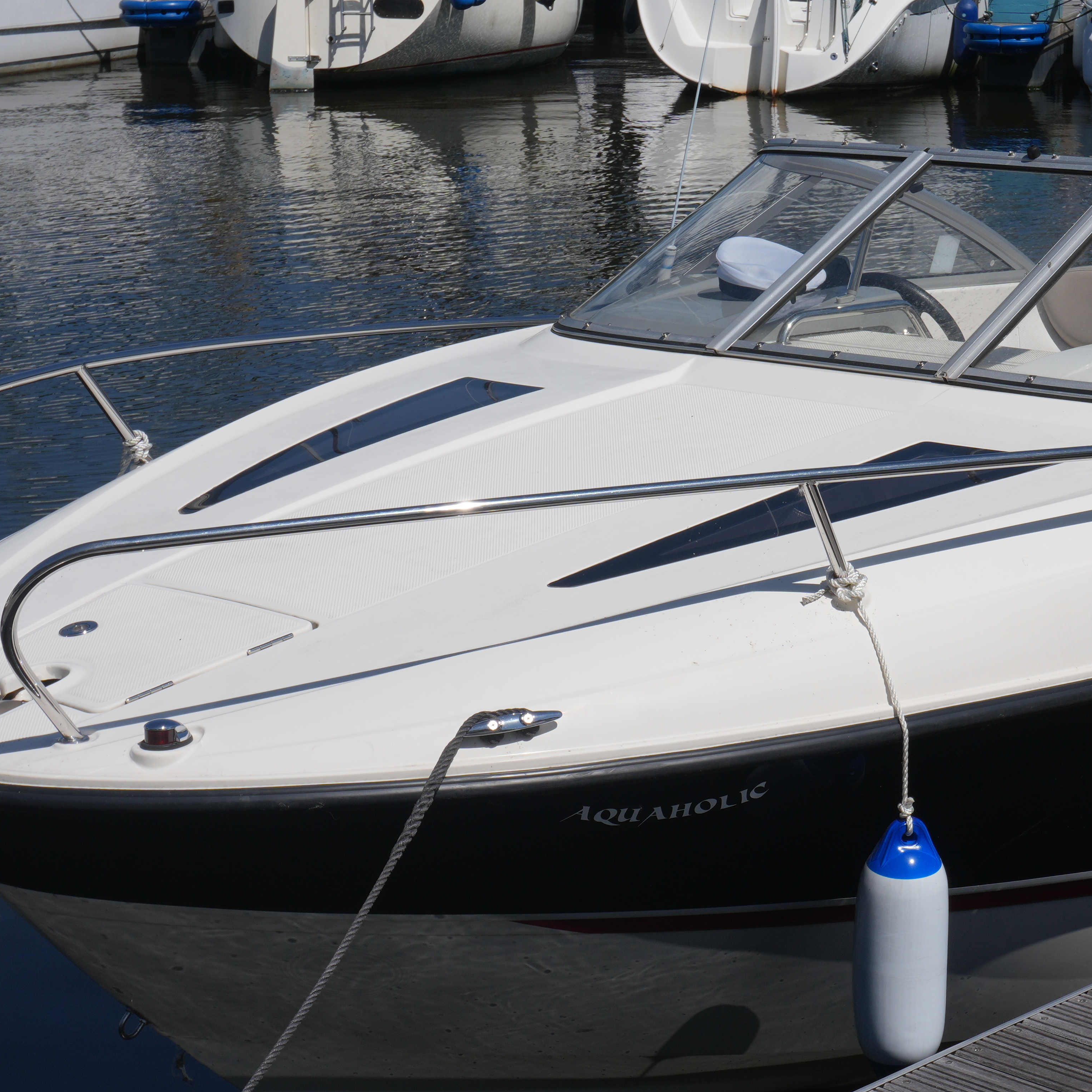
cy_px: 478
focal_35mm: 85
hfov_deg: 20.1
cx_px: 938
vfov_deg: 20.4
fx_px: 3029
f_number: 11
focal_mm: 33
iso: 100
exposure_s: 1/320
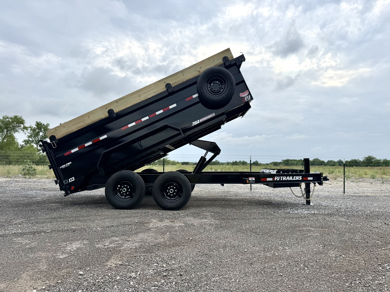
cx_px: 195
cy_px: 146
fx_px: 270
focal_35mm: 24
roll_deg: -1.3
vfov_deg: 56.8
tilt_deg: +3.5
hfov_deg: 71.6
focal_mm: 6.76
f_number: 1.78
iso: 80
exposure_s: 1/1522
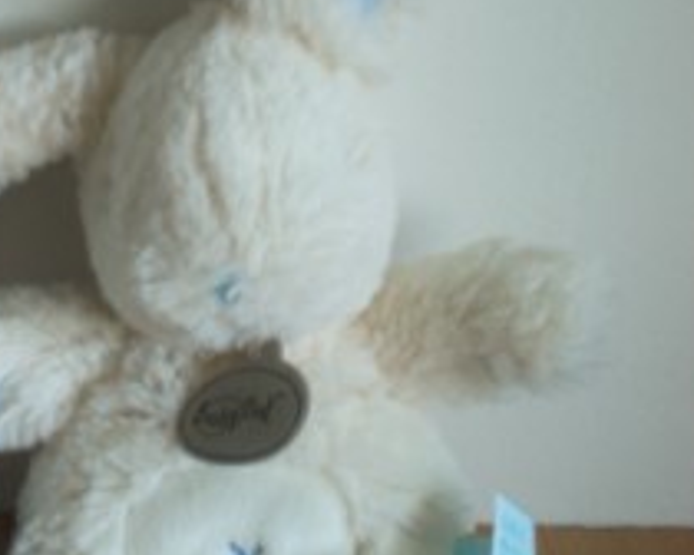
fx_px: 1890
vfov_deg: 16.7
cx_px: 66
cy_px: 264
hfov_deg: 20.4
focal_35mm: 92
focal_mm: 6.3
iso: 64
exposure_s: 1/9.1
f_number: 3.1
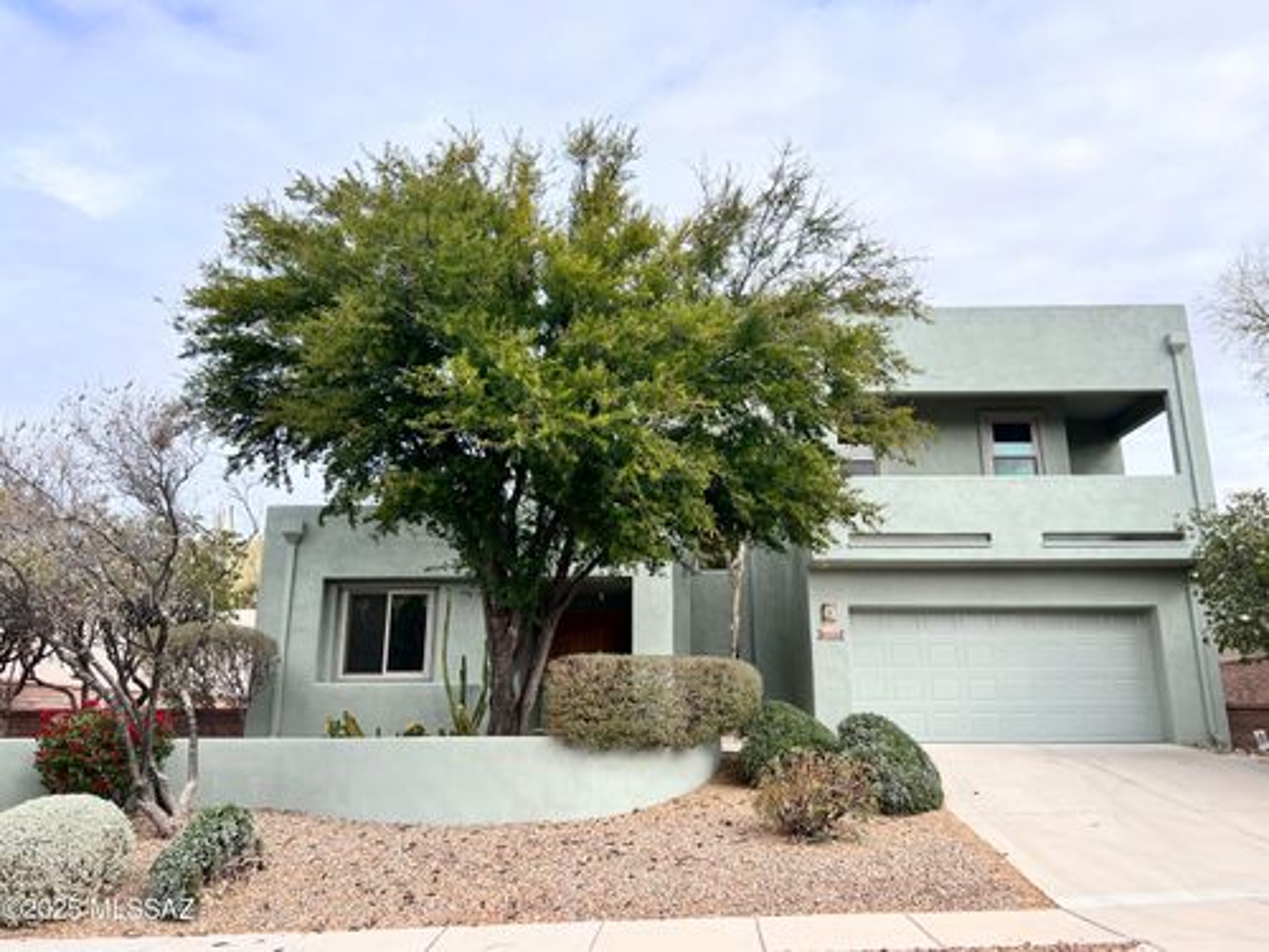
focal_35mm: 26
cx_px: 634
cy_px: 476
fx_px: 953
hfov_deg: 67.3
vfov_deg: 53.1
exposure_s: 1/2457
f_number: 1.5
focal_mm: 5.7
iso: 50
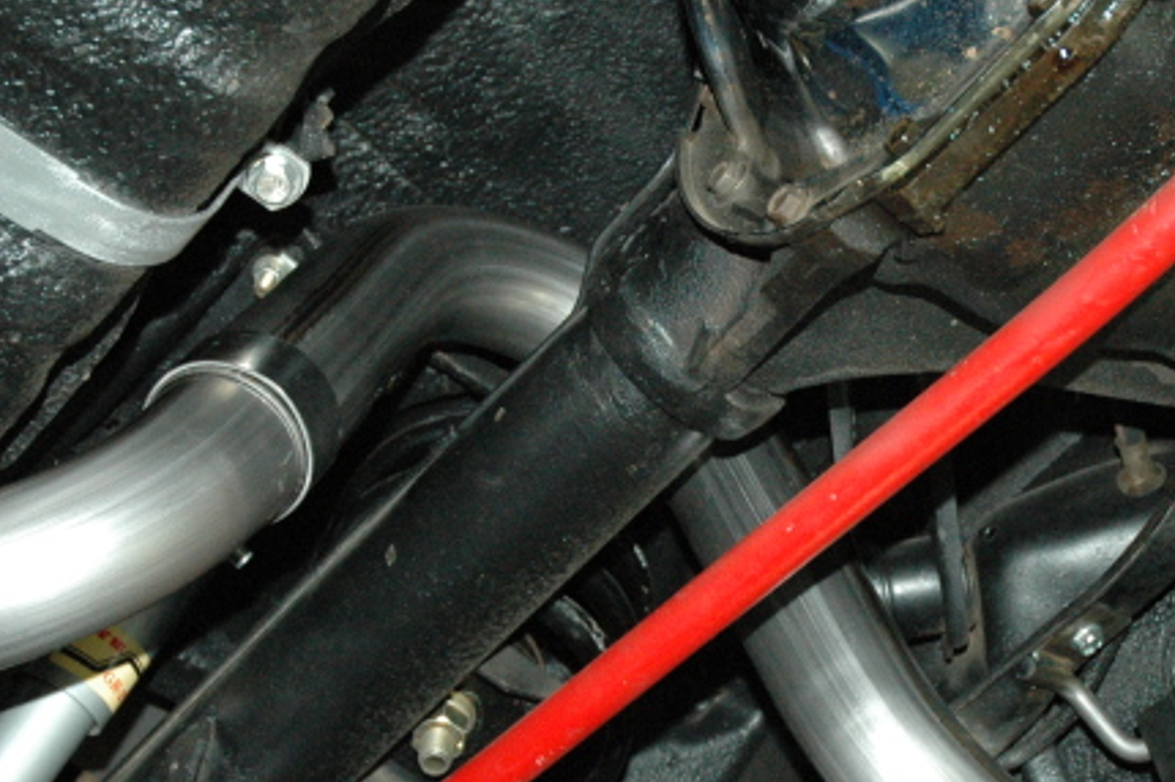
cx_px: 749
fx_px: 2639
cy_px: 552
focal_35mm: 81
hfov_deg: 25.0
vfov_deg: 16.8
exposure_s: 1/60
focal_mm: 29
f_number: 5
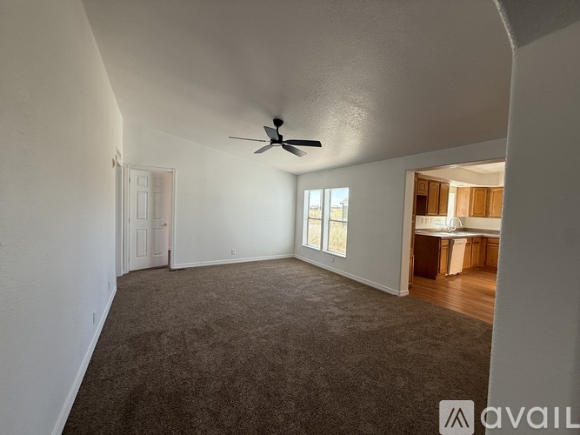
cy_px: 218
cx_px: 290
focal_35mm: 14
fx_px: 235
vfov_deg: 85.7
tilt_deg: -1.9
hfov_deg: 102.1
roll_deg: -2.9
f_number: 2.2
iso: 64
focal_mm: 2.22
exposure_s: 1/182
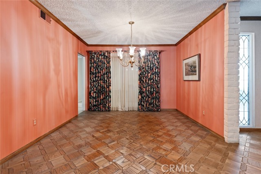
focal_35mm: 17
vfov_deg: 71.1
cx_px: 130
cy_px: 87
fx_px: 122
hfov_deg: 93.9
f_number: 8
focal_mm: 16.8
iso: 160
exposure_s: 4
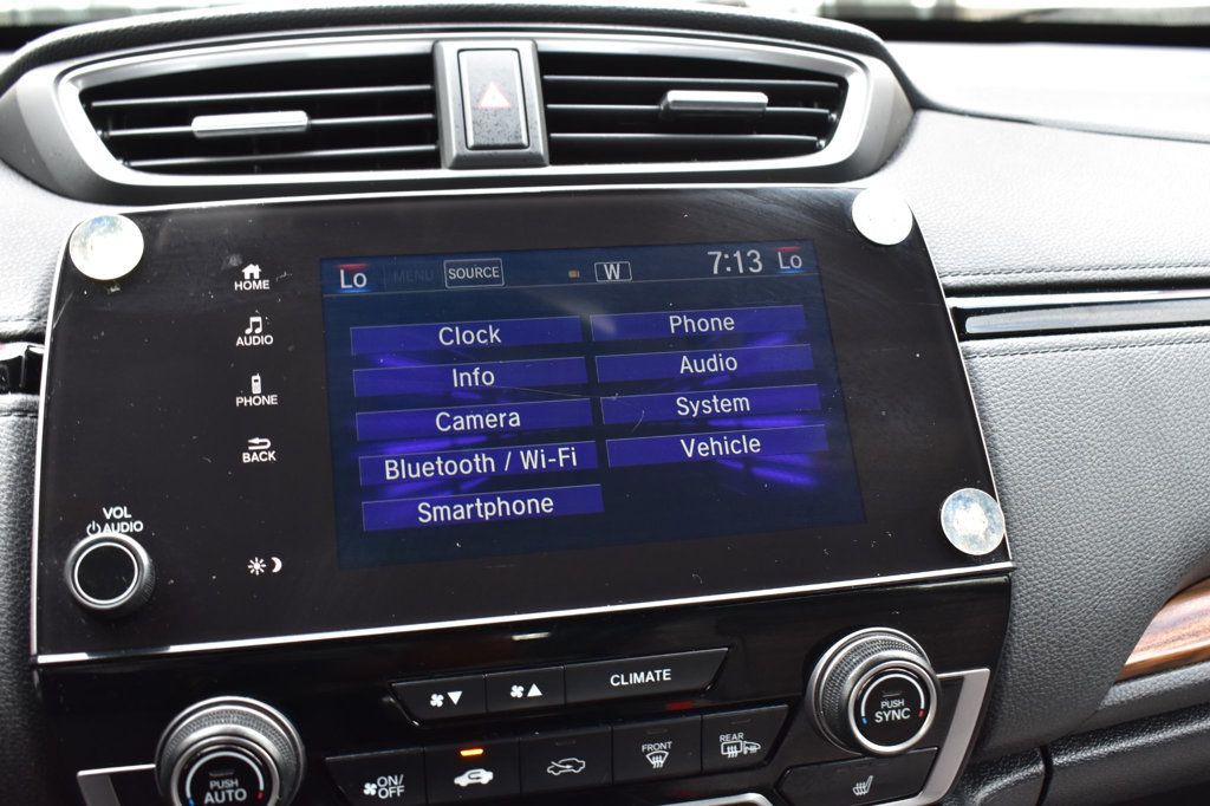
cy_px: 403
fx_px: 1260
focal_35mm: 38
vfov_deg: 35.5
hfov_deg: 51.3
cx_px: 605
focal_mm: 25
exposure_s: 1/40
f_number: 7.1
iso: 400
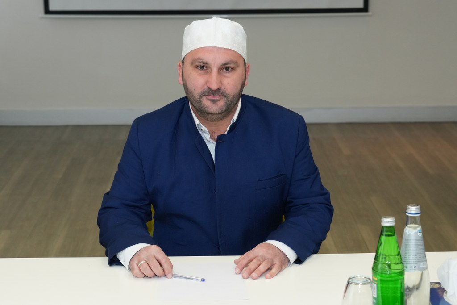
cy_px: 152
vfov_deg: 15.0
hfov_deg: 22.4
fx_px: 1155
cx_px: 228
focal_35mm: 91
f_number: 5.6
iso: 1250
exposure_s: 1/320
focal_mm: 61
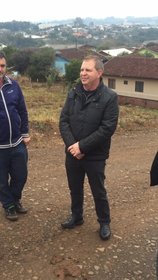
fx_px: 320
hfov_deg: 27.7
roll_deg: +1.8
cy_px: 143
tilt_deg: -19.7
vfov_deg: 47.3
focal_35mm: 43
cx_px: 66
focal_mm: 4.15
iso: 40
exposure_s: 1/120
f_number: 2.2
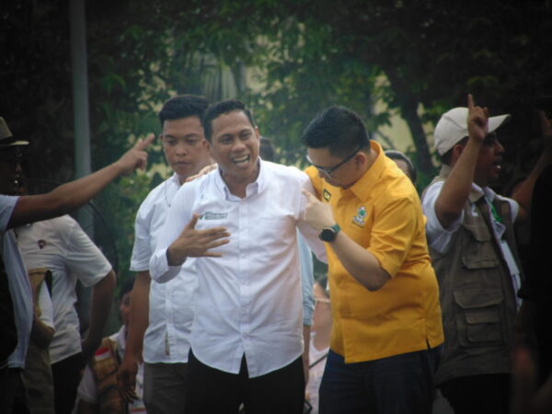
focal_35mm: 714
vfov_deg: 2.1
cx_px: 276
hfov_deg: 2.8
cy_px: 207
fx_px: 11386
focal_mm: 128
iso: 320
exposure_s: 1/125
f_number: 5.1
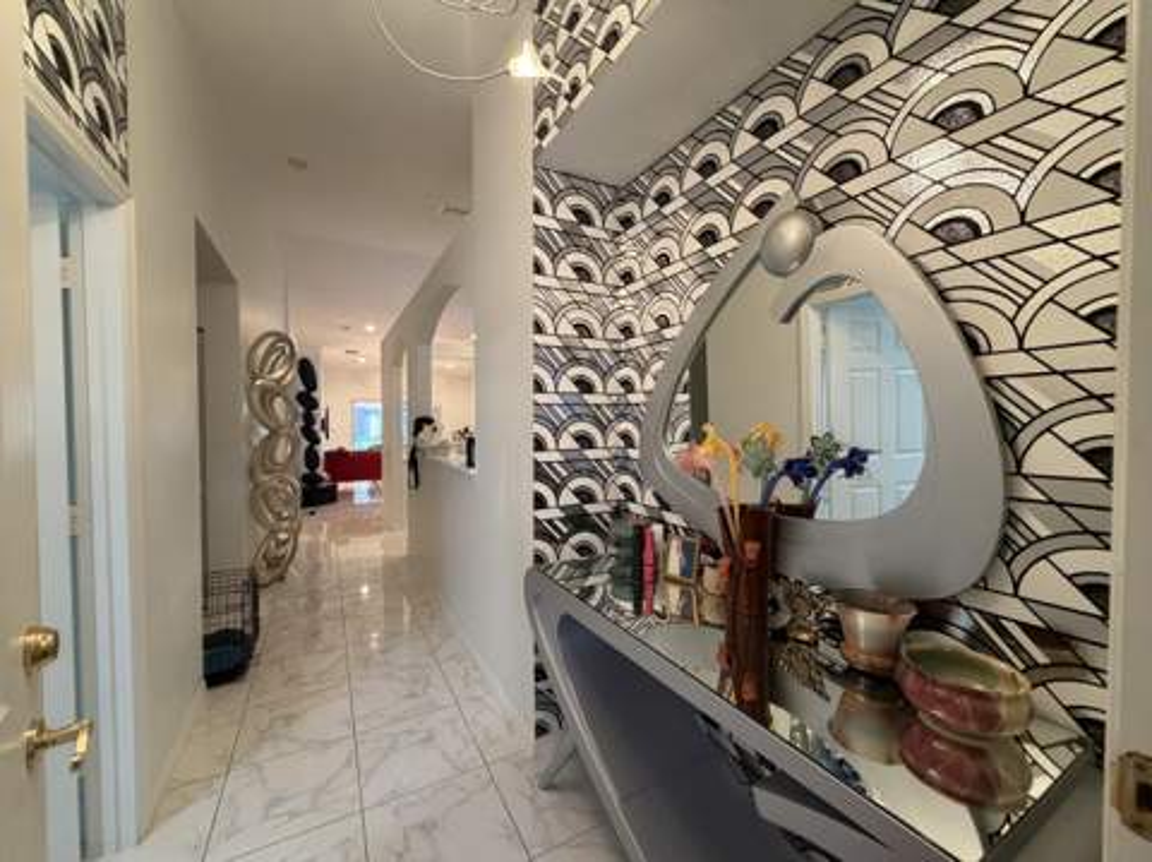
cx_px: 576
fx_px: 465
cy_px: 431
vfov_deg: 85.6
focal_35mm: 14
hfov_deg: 102.1
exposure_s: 1/60
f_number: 2.2
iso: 320
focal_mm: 2.22
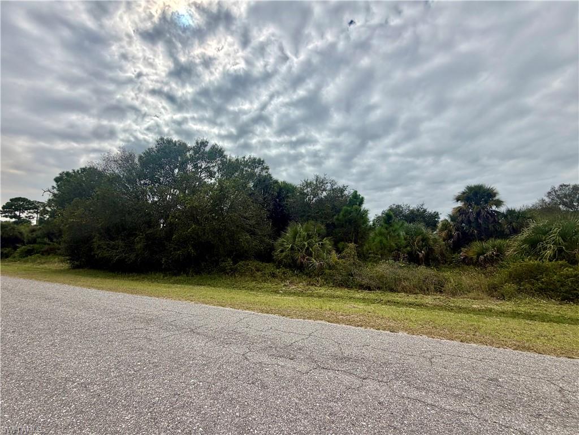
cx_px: 290
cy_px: 218
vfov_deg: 85.7
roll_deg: +0.4
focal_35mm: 14
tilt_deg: +10.5
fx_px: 234
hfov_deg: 102.1
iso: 20
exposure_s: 1/2092
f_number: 2.2
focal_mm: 2.22
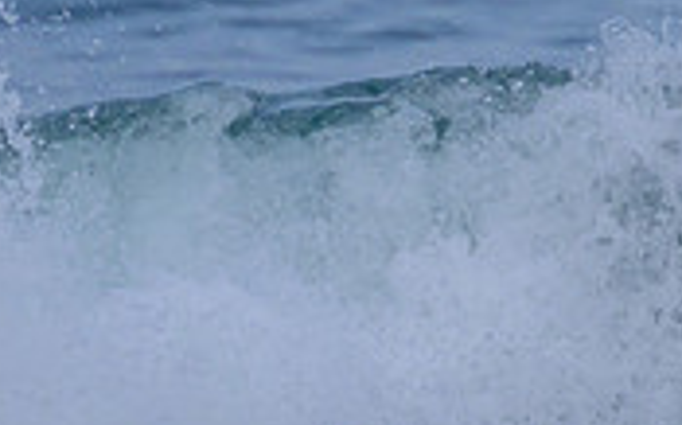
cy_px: 601
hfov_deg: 0.6
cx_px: 468
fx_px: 67591
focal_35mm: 3640
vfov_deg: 0.4
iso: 720
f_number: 11
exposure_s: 1/2000
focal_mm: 800
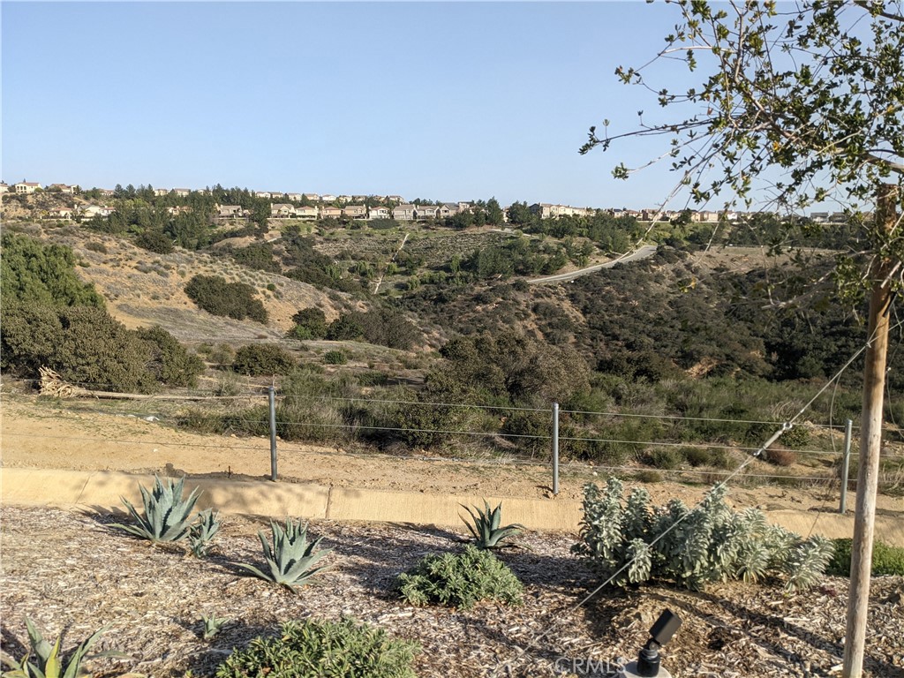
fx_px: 705
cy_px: 339
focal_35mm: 27
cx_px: 452
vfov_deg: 51.4
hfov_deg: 65.3
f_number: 1.73
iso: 65
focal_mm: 4.38
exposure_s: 1/2347
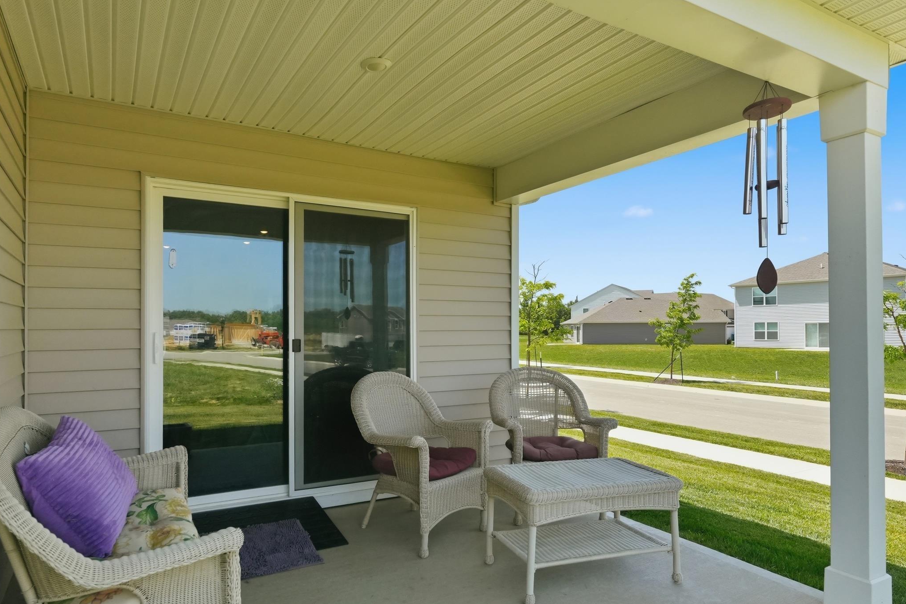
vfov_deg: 56.9
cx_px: 399
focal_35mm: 22
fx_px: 554
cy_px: 354
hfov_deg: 78.3
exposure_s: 1/1600
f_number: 4
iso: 800
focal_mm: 12
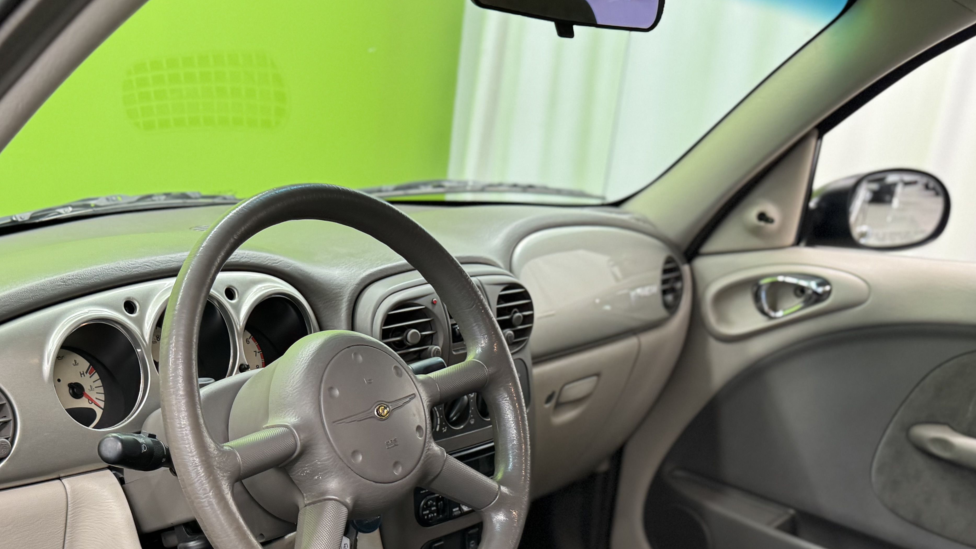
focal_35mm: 40
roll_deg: -2.8
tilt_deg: -20.3
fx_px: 1035
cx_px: 307
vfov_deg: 29.0
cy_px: 450
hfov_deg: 49.4
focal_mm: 6.76
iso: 250
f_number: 1.78
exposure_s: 1/50
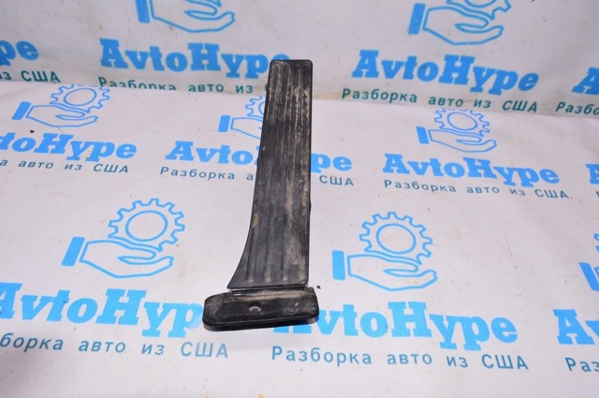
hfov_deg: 62.0
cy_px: 199
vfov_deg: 43.5
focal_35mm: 30
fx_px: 499
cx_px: 300
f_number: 8
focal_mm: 20
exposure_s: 1/200
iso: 1600
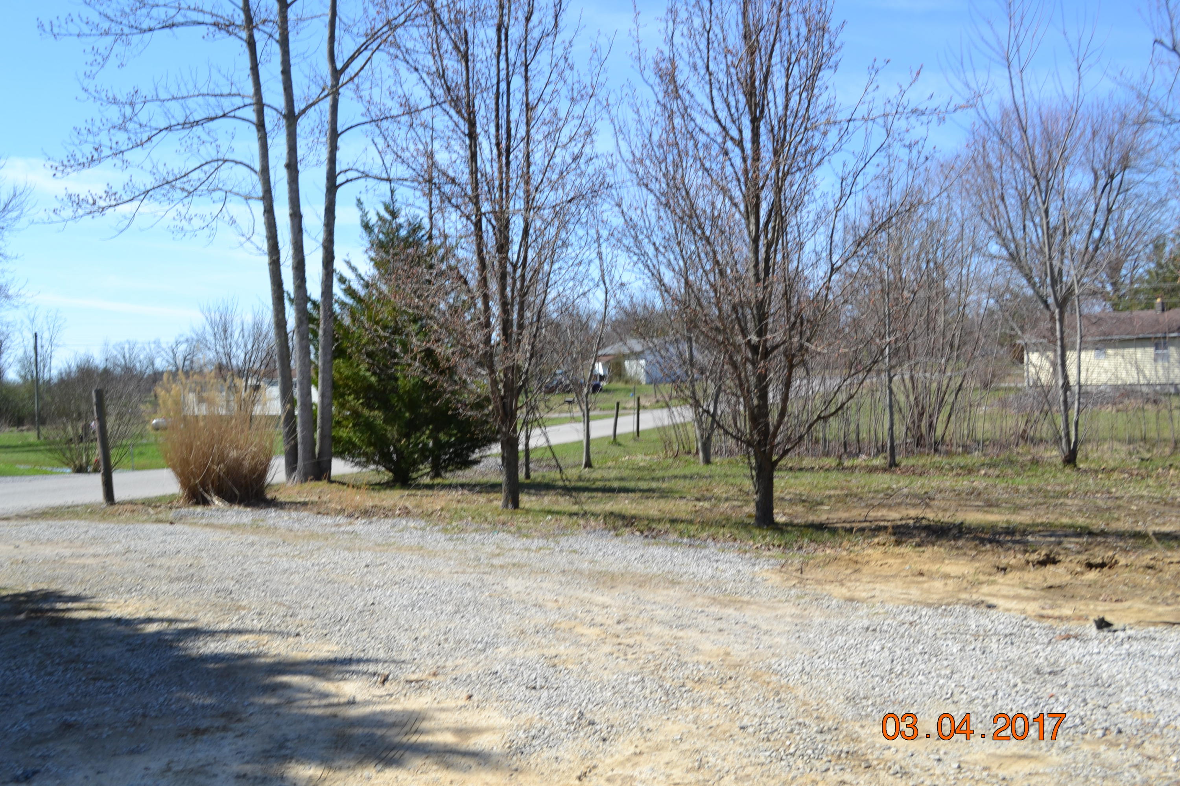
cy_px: 393
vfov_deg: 36.9
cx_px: 590
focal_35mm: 36
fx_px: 1180
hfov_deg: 53.1
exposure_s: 1/200
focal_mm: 24
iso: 100
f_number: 7.1
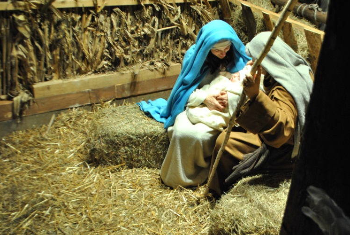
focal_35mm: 42
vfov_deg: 31.8
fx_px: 409
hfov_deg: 45.9
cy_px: 148
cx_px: 222
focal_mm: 22
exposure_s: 1/40
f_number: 4
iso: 400
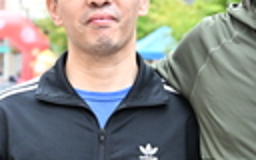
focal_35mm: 197
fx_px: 1374
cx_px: 300
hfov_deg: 10.5
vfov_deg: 6.7
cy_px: 65
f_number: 4
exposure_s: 1/200
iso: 1600
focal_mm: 45
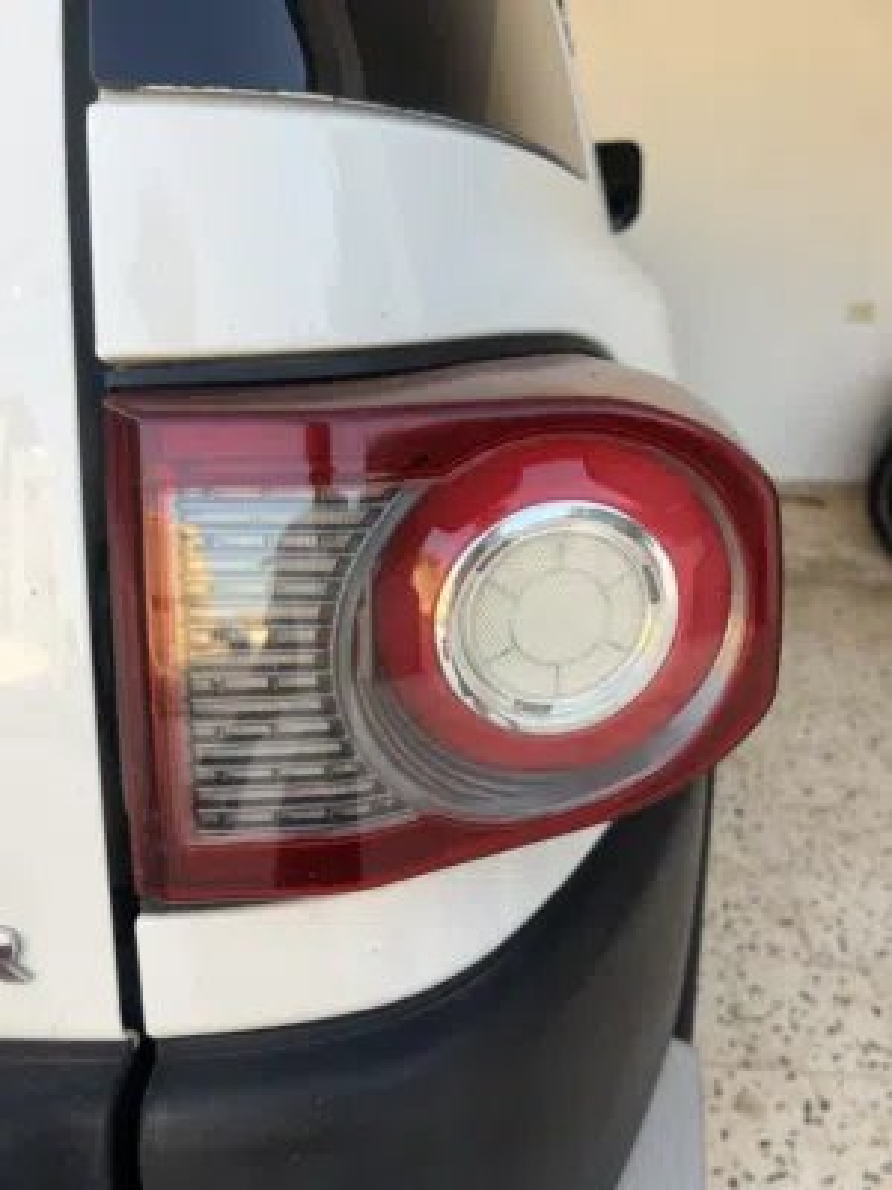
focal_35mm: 26
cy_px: 595
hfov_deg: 53.1
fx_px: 893
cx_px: 446
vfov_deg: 67.3
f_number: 1.5
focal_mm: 5.7
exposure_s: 1/274
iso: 40
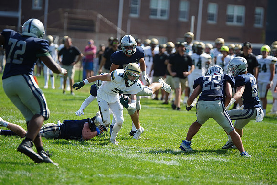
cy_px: 92
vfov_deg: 5.9
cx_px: 138
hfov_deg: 8.8
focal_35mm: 234
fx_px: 1801
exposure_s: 1/3200
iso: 400
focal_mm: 234
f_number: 2.8
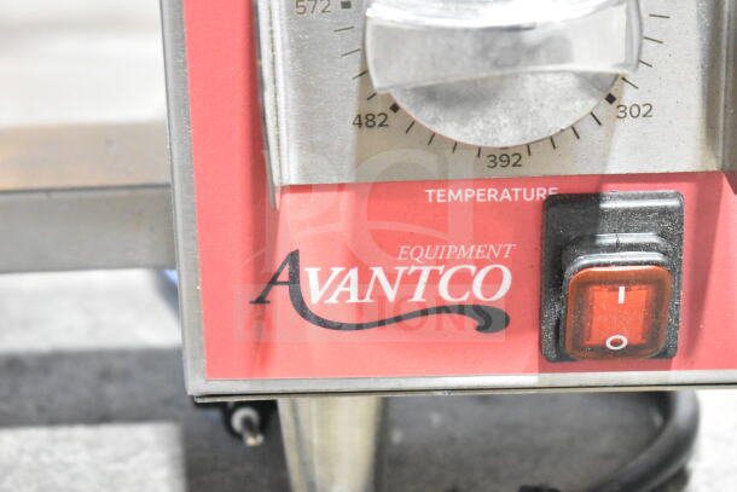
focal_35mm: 82
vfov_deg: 16.6
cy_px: 246
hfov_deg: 24.6
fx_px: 1689
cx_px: 368
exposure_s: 1/100
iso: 12800
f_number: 5.6
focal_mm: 55
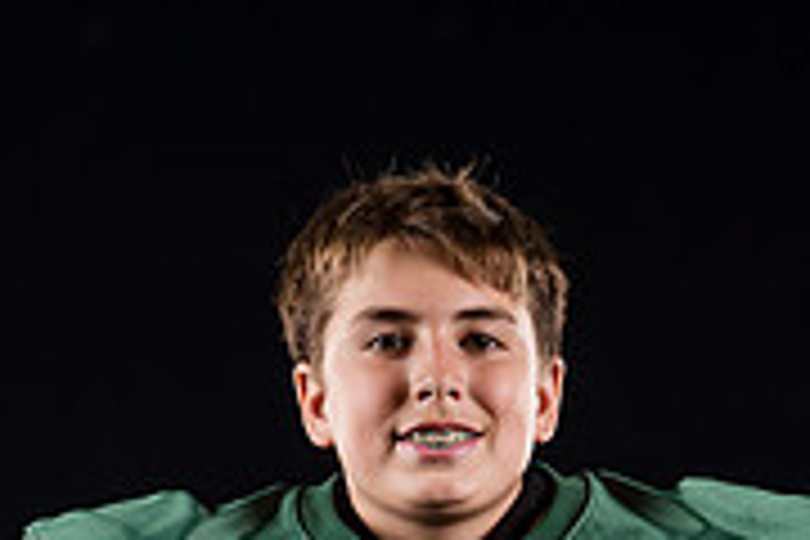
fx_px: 9697
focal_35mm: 431
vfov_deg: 3.2
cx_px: 315
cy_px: 799
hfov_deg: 4.8
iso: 200
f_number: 3.5
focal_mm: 134
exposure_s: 1/125
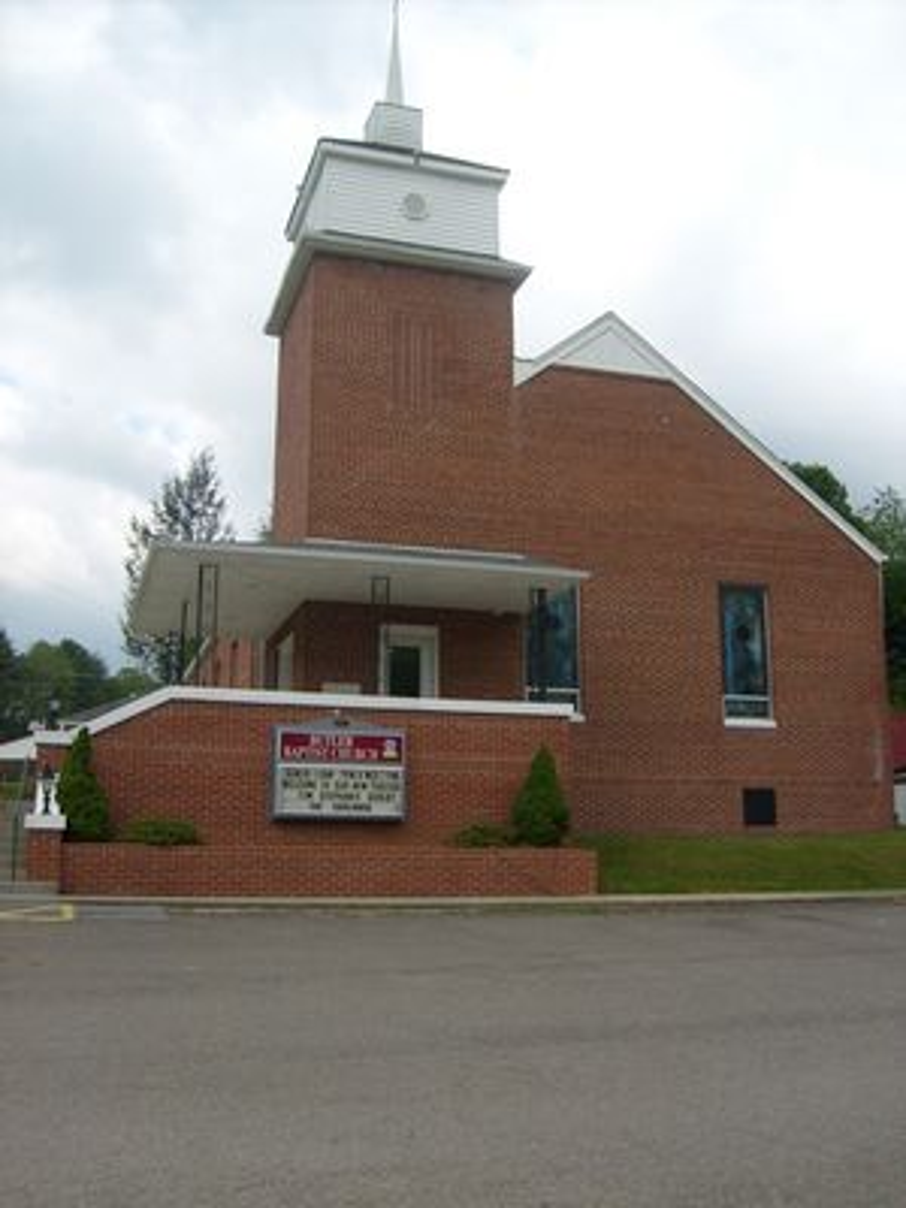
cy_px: 604
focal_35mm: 35
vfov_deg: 52.6
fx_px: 1221
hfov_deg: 40.7
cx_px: 453
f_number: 7.1
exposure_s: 1/180
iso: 80
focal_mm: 5.8
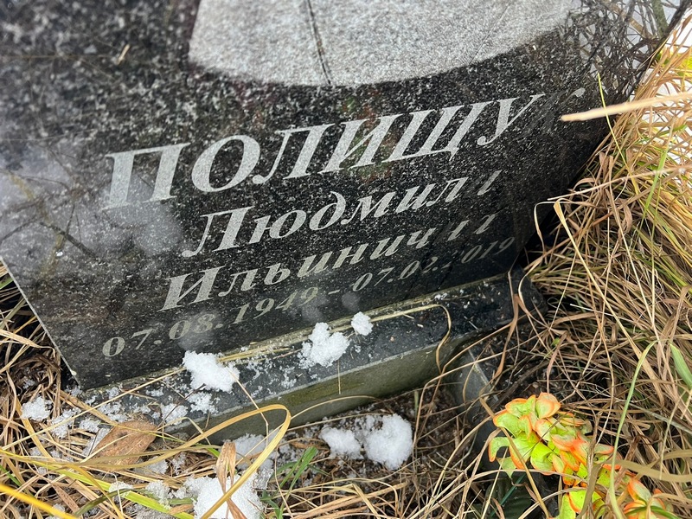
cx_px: 346
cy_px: 260
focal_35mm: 26
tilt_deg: -52.4
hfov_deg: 67.3
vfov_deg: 53.1
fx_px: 520
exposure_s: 1/75
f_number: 1.5
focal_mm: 5.7
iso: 125
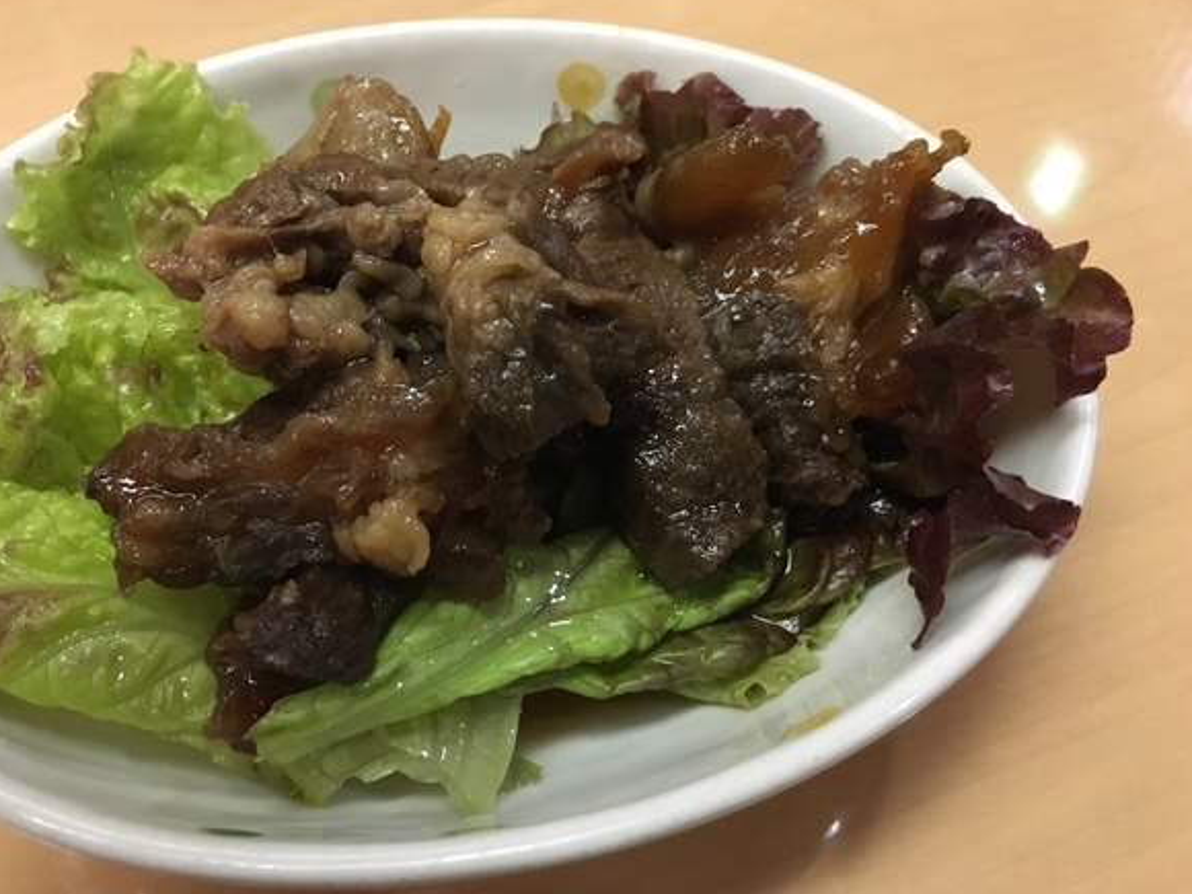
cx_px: 553
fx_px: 1102
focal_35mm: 32
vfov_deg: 44.2
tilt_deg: -55.7
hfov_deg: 56.8
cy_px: 434
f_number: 2.2
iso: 320
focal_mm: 4.15
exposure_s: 1/15
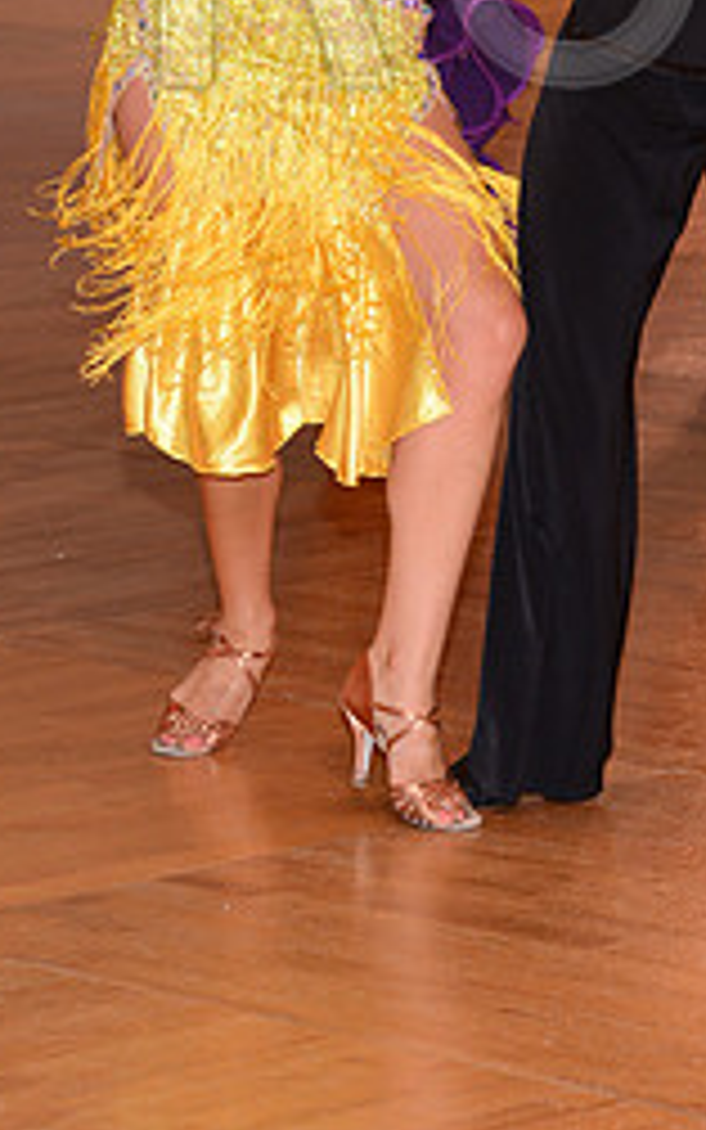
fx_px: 7107
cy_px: -81
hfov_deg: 5.7
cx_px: 551
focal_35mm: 231
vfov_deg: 9.0
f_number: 5.6
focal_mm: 98
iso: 1000
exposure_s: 1/250
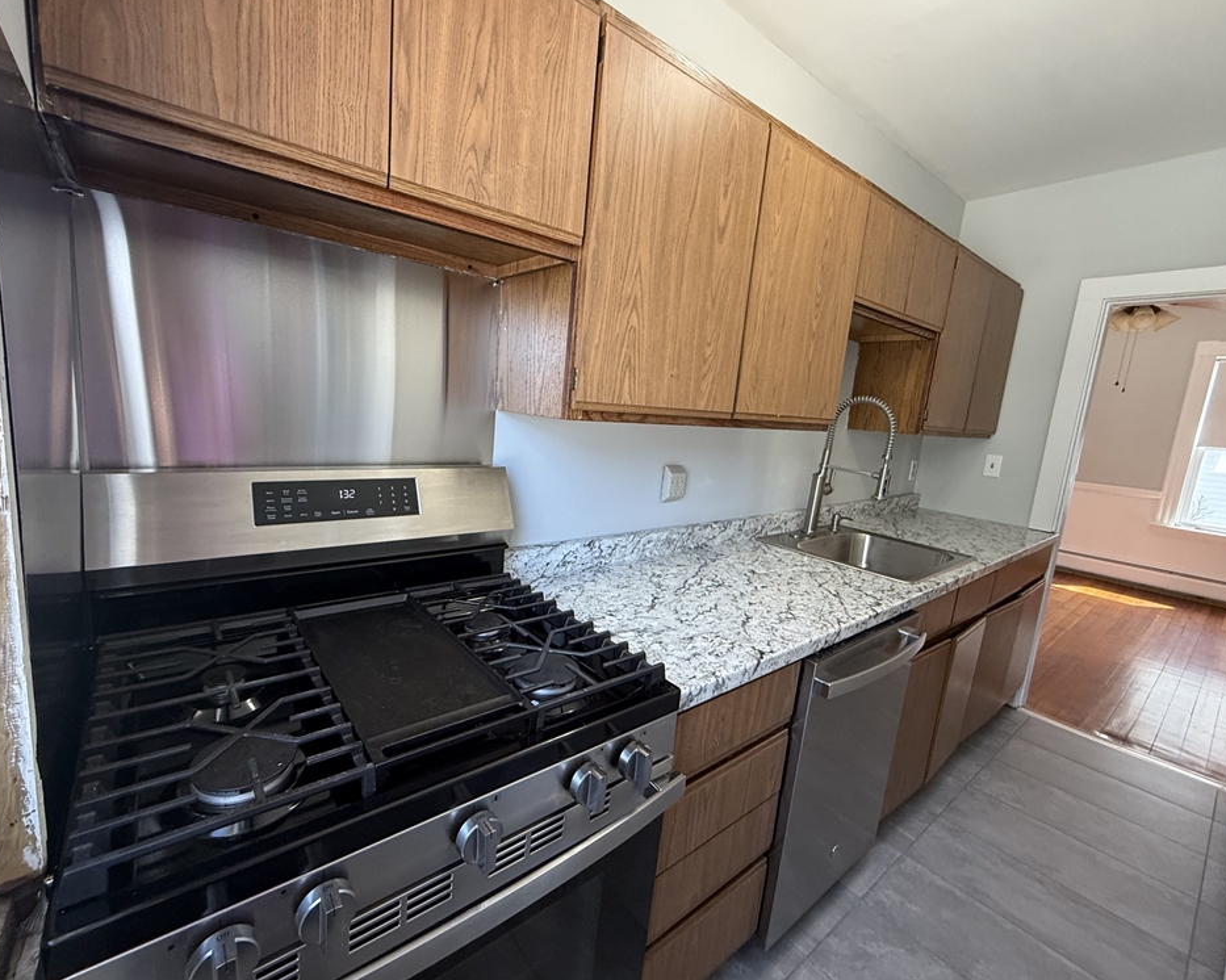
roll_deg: -4.2
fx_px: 544
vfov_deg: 84.0
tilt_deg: -10.2
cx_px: 572
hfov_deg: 96.7
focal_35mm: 15
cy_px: 487
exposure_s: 1/120
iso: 250
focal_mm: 2.22
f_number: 2.2
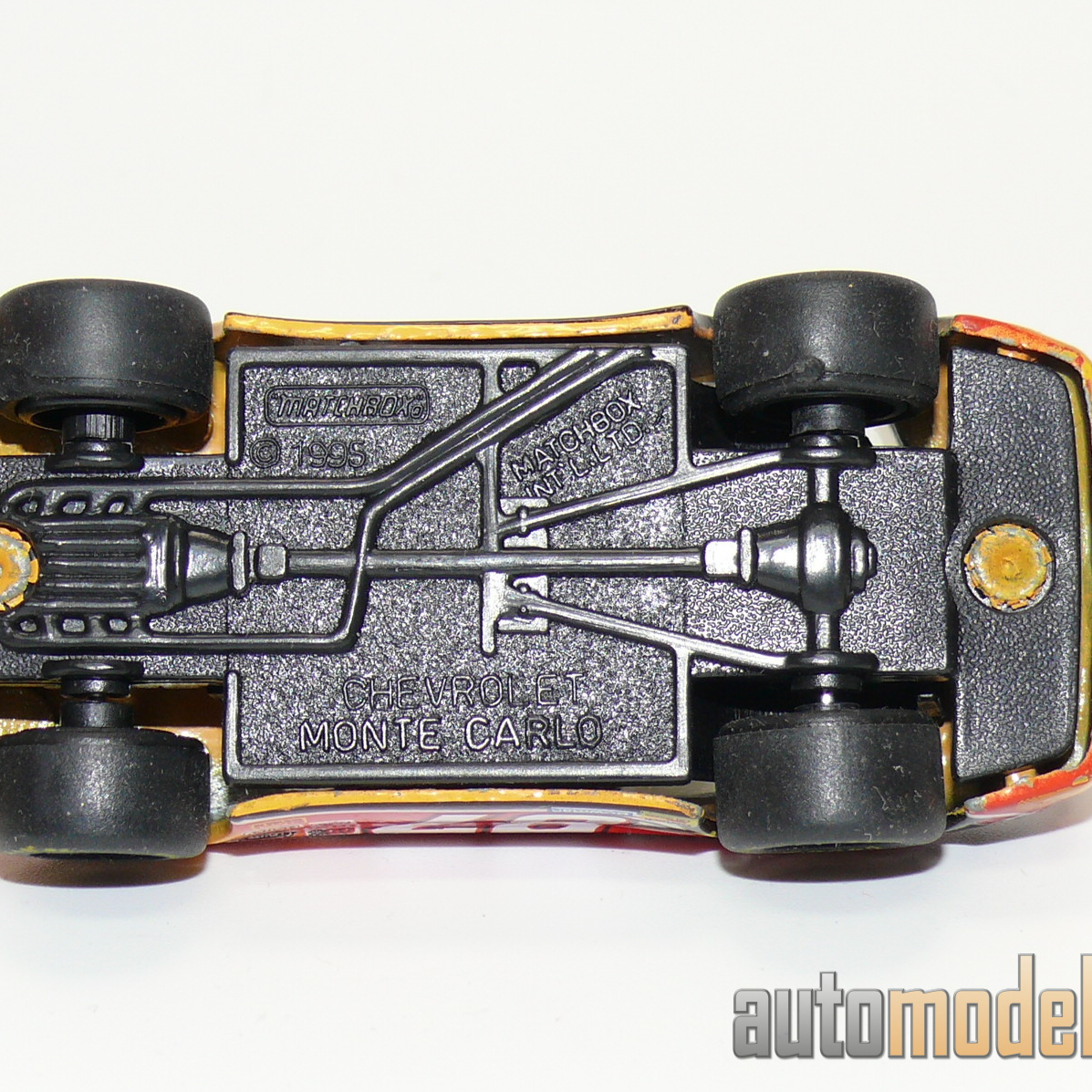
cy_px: 546
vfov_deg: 12.7
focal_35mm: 137
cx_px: 523
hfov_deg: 12.7
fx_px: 4890
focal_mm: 14.3
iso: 100
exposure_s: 1/30
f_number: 4
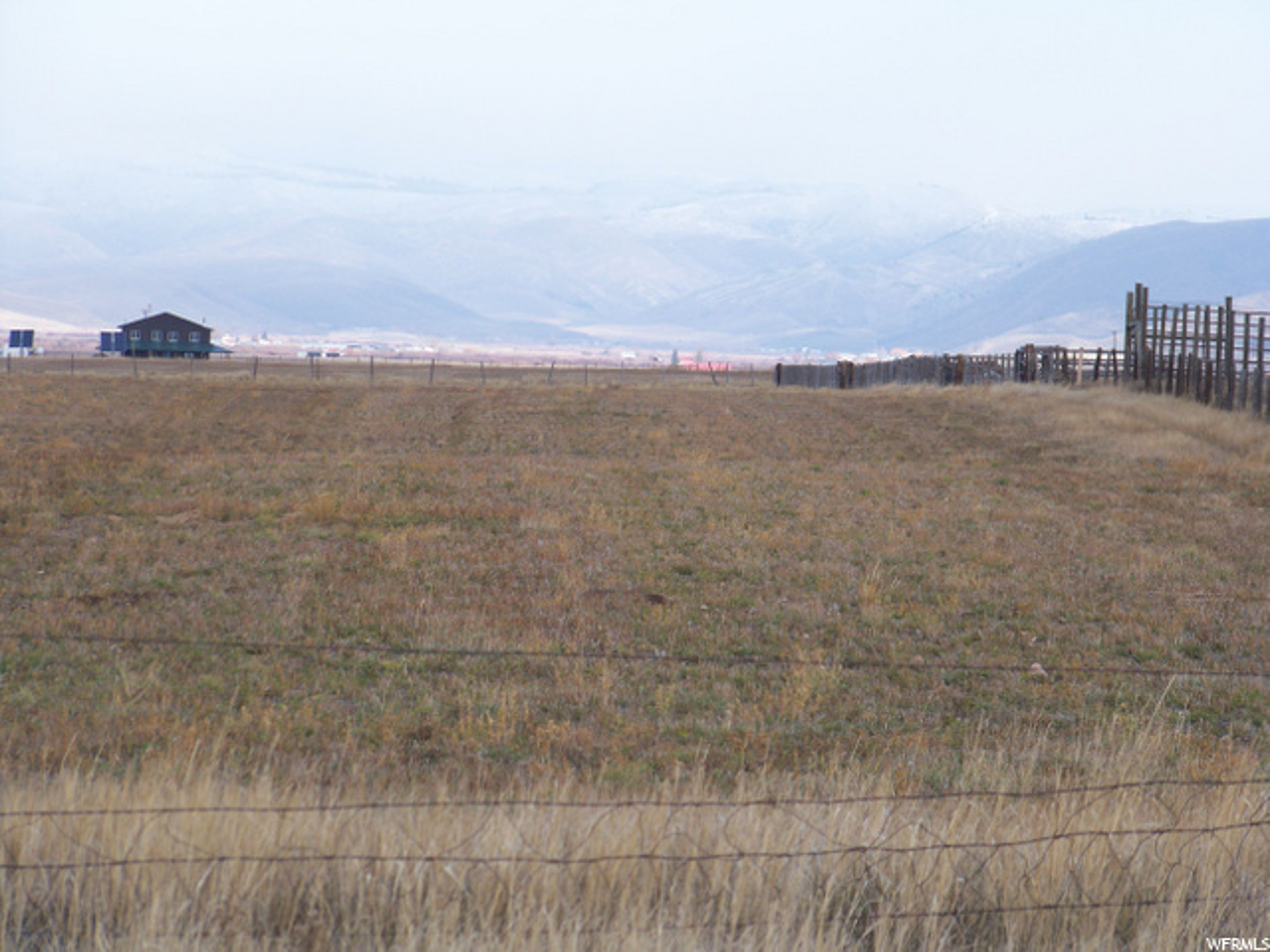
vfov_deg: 7.0
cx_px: 635
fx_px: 7778
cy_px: 476
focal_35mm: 212
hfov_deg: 9.3
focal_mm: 31.6
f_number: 3.6
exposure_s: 1/250
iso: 64
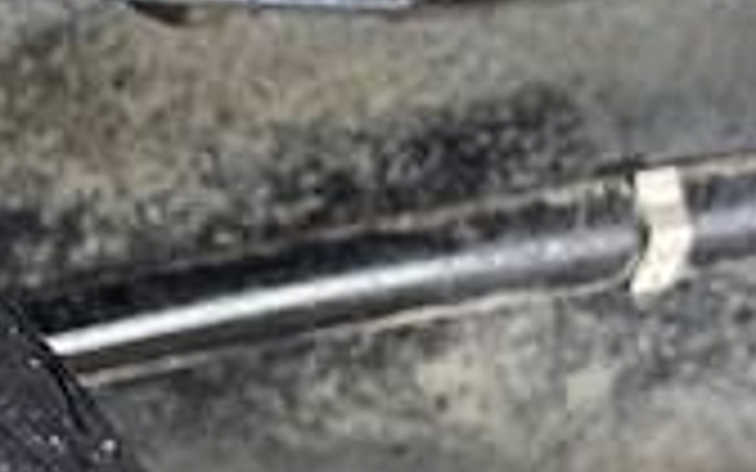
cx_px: -1953
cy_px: 1483
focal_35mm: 202
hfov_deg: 7.9
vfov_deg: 6.0
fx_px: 4162
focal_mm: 5.1
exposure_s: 1/193
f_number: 1.6
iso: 32
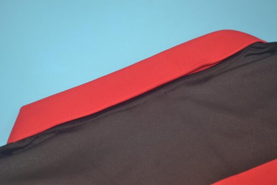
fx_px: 531
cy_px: 92
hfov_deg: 29.2
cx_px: 138
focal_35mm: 69
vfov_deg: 19.7
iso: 200
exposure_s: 1/60
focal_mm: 46
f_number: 5.3
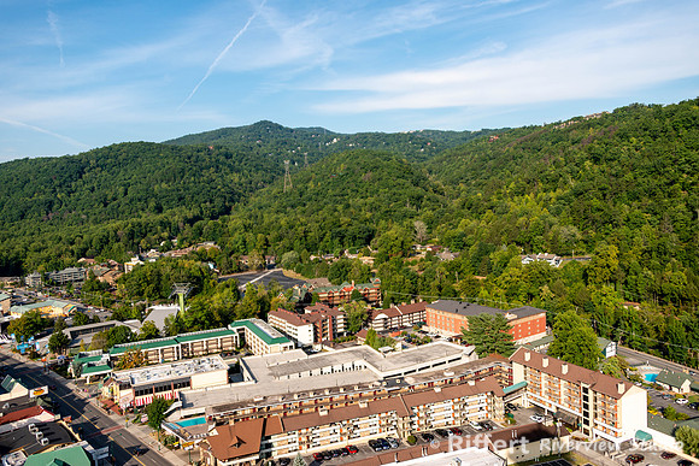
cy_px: 233
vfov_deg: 46.4
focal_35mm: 28
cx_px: 350
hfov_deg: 65.5
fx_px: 544
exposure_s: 1/1000
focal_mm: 28
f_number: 3.5
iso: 100
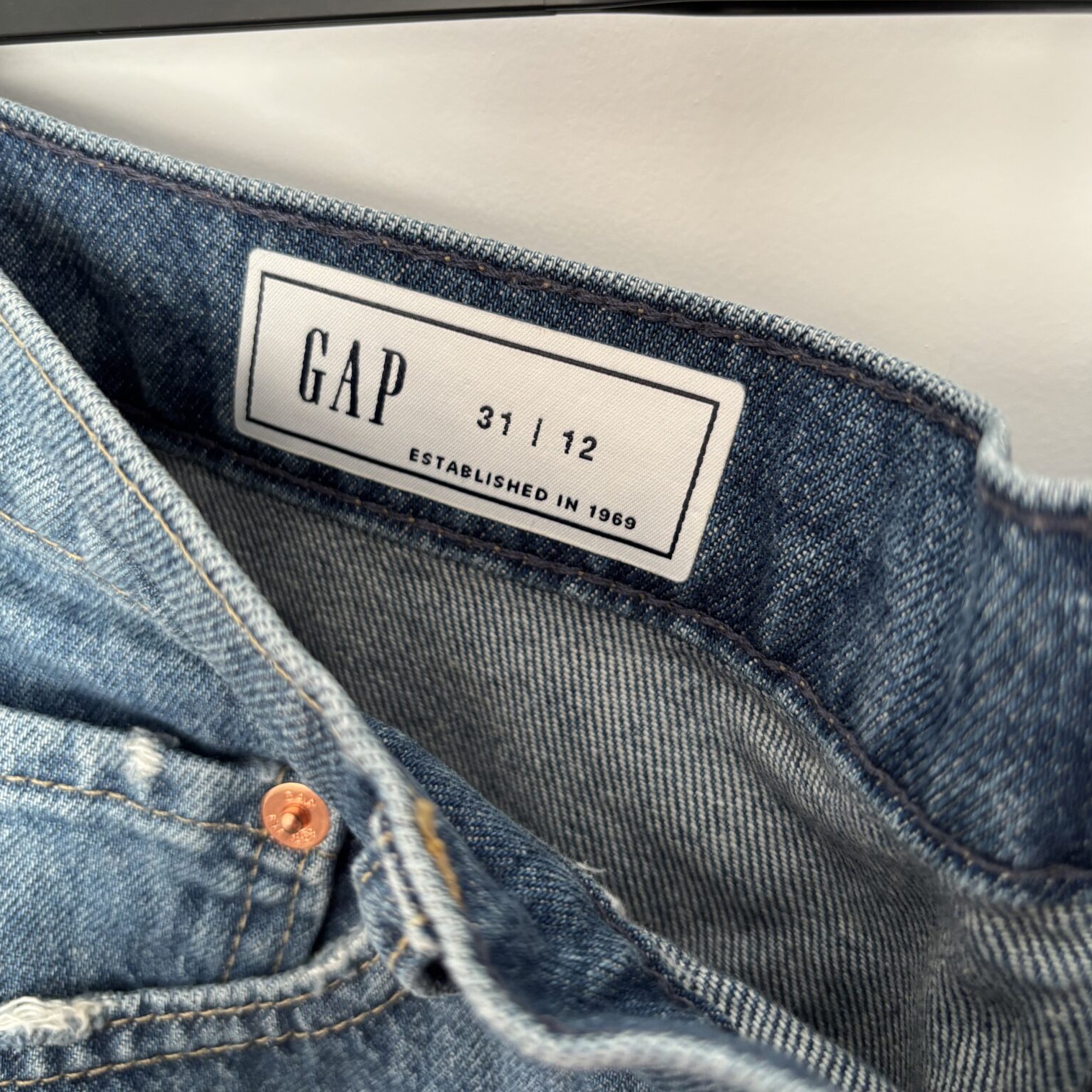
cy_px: 482
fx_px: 1106
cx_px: 549
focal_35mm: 31
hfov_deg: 52.5
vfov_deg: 52.4
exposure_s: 1/60
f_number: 1.6
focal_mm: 5.96
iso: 160
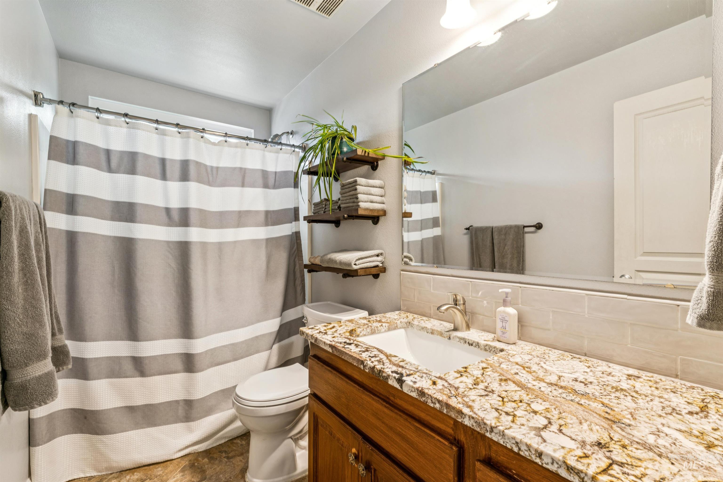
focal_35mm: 16
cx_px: 362
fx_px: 321
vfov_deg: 73.7
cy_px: 241
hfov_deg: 96.7
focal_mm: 16
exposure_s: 1/3.33
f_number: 13
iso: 400
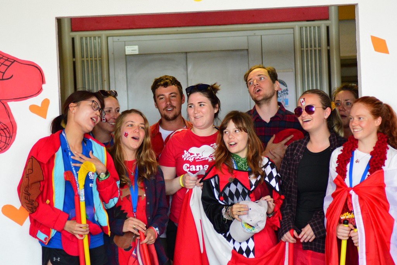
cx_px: 198
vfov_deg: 8.3
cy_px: 132
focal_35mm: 165
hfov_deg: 12.5
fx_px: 1820
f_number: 4
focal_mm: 110
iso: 3200
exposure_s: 1/250
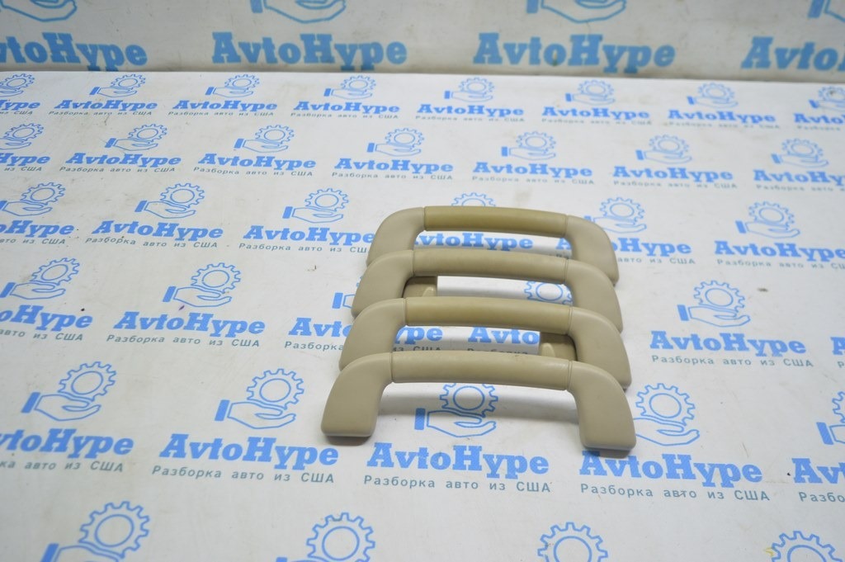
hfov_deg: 57.3
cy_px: 281
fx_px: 774
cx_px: 422
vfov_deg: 39.9
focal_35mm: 33
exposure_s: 1/50
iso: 400
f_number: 3.8
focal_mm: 22
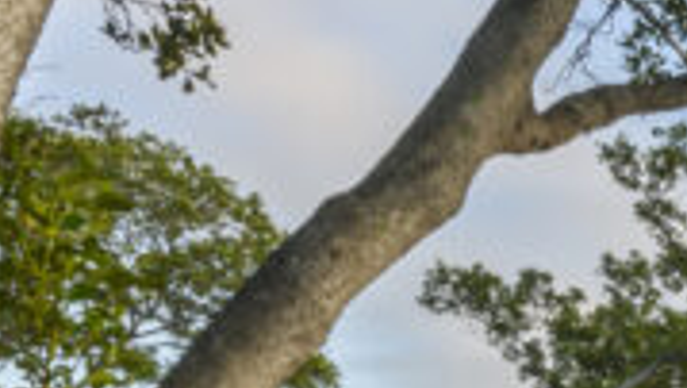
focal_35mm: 84
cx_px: 1270
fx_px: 1531
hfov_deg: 18.8
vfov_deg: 12.6
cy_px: 782
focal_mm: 14
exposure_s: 1/4
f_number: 22
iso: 100
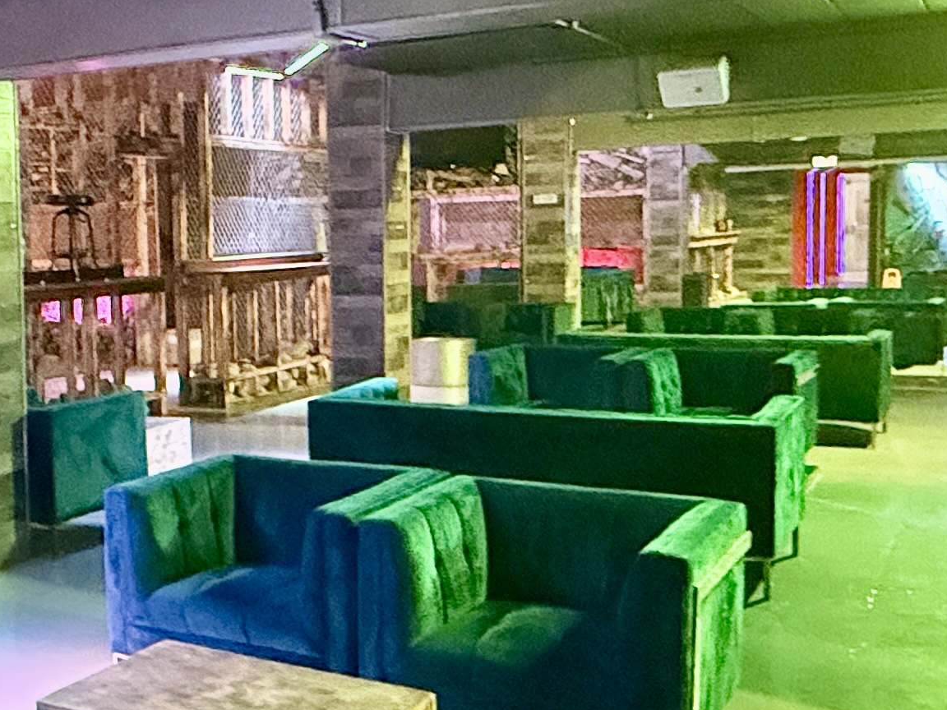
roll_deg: +1.8
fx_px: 1341
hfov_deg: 37.2
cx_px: 154
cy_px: 344
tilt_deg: -3.9
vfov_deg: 29.7
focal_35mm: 49
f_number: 2.2
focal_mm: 2.22
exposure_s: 1/59
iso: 1000
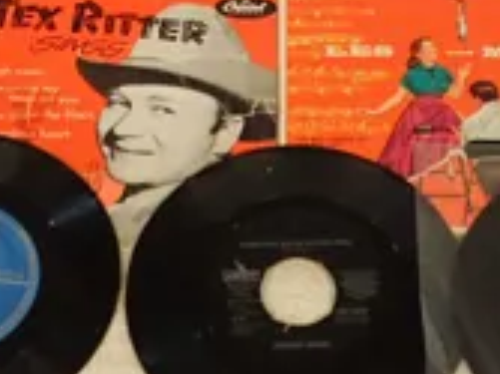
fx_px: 2078
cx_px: 263
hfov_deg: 13.7
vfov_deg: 9.8
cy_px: -272
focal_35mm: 144
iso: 200
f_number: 2.3
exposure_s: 1/30
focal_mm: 5.5
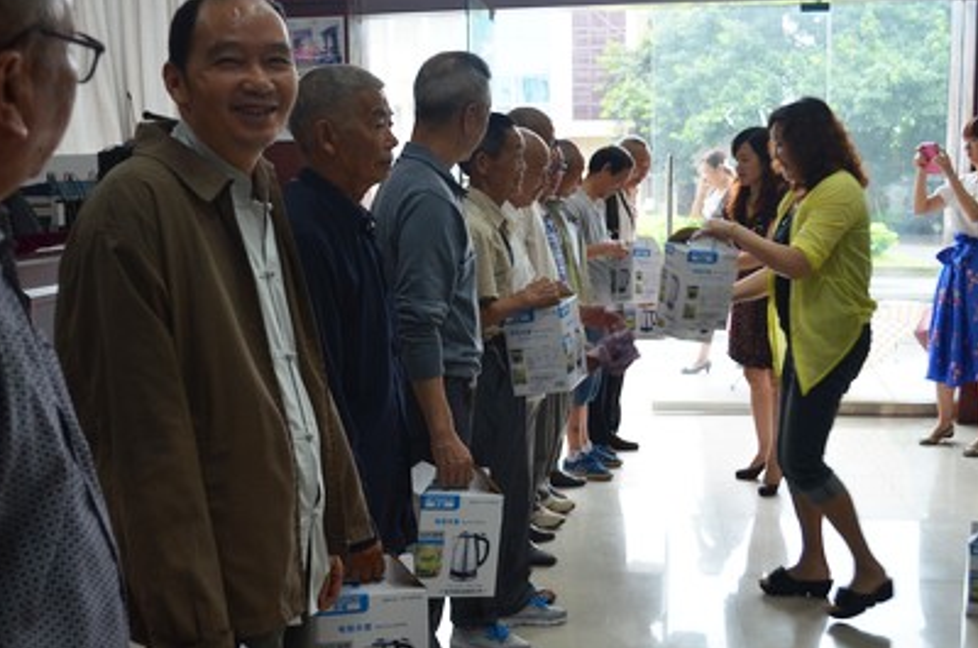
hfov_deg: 43.7
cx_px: 455
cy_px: 390
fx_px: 1220
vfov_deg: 29.7
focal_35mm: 45
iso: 400
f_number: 4
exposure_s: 1/60
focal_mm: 24
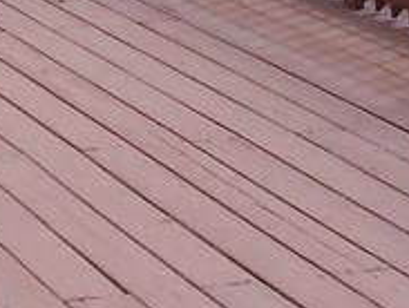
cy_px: 134
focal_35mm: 201
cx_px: 145
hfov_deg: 9.8
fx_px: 2380
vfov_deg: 7.4
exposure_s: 1/250
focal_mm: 5.6
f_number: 3.4
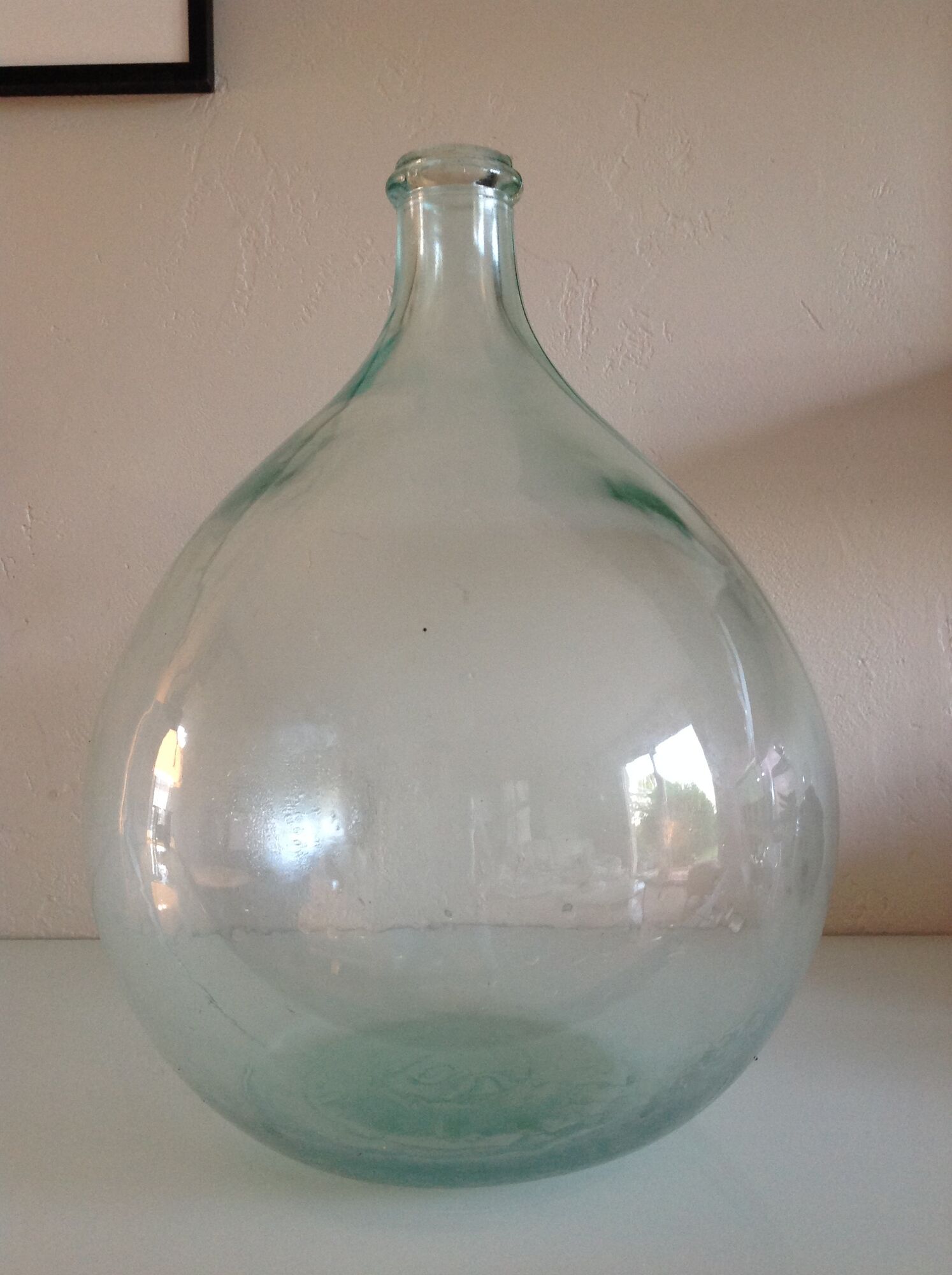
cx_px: 476
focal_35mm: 35
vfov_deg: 52.7
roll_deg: +1.7
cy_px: 638
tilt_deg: -2.2
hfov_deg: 40.6
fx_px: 1287
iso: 125
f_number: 2.4
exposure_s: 1/15
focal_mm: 4.28
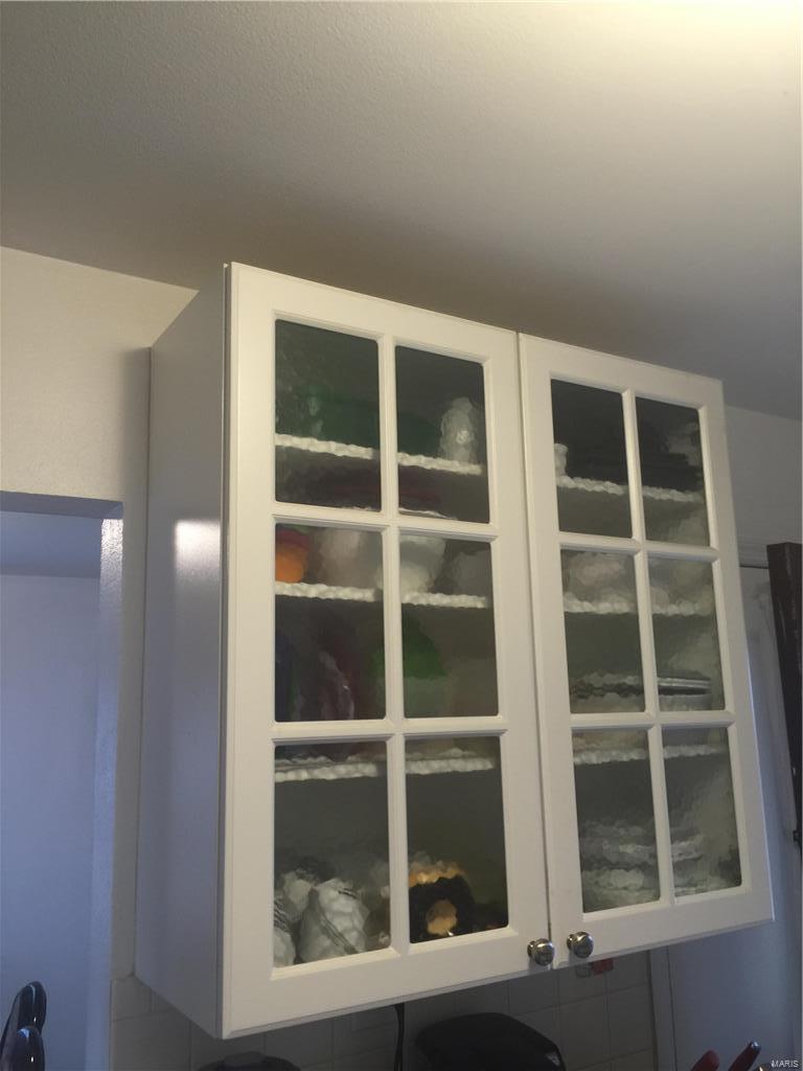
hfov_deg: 48.2
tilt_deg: +11.8
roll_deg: +0.3
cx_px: 402
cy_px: 536
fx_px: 897
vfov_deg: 61.7
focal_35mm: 29
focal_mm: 4.15
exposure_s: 1/15
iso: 40
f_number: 2.2
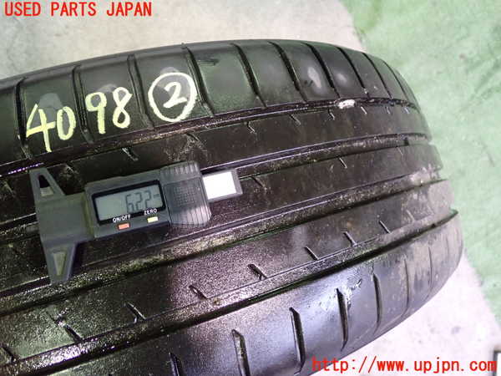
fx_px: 434
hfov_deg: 60.0
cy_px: 188
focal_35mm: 30
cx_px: 250
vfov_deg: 46.8
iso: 800
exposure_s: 1/25
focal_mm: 5.4
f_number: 2.3
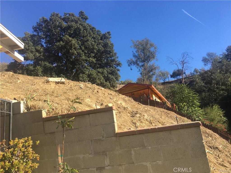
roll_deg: +5.6
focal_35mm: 29
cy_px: 86
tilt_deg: +21.1
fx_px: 194
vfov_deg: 48.2
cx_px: 116
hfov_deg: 61.7
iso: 25
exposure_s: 1/646
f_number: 2.2
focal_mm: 4.15
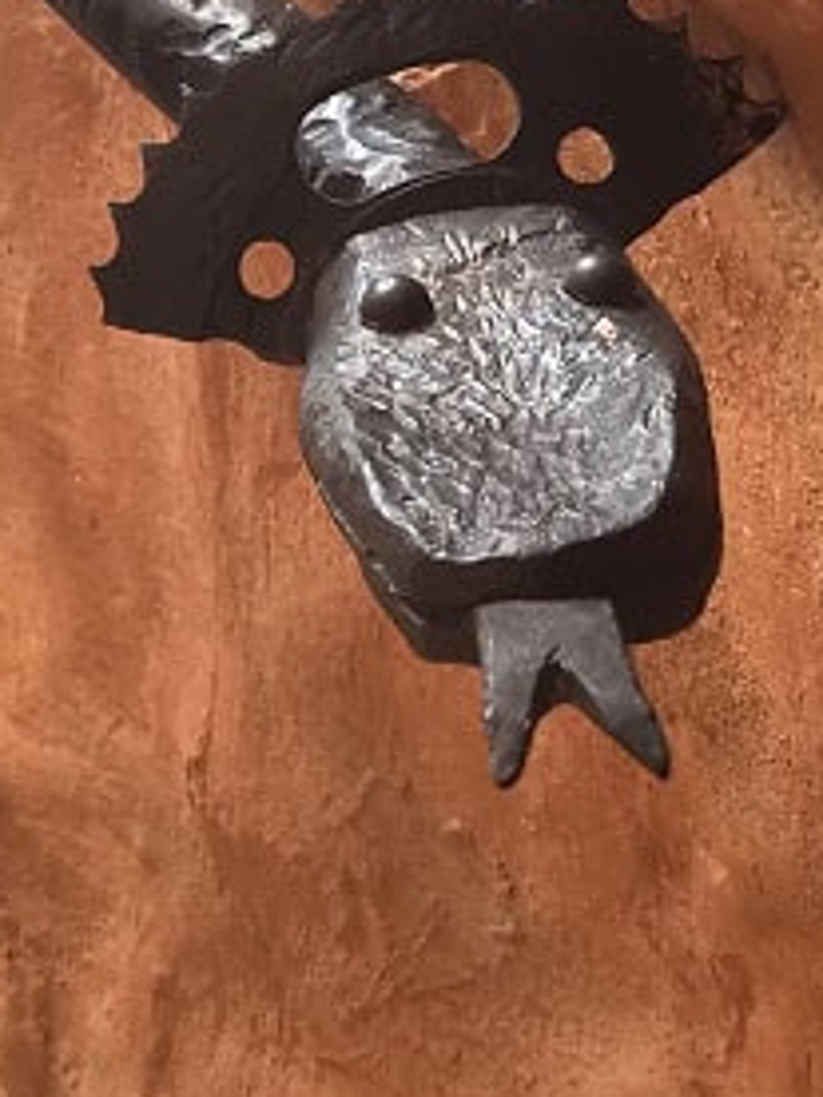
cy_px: 50
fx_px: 2599
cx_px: 292
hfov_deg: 18.0
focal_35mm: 82
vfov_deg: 23.0
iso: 25
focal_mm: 4
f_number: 1.8
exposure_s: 1/30
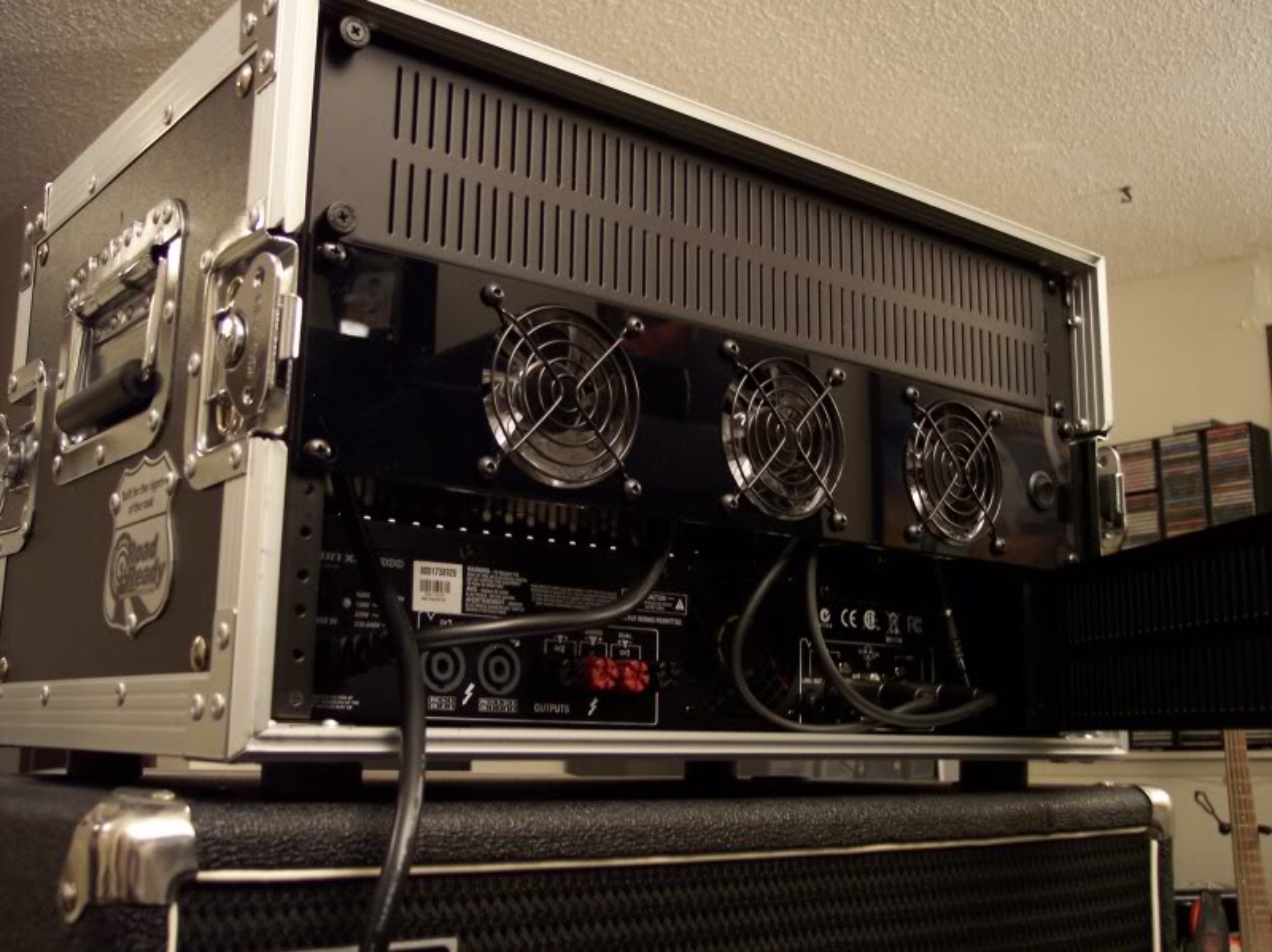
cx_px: 636
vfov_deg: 37.7
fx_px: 1396
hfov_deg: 49.0
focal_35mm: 38
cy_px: 476
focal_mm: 8
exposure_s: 1/8
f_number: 2.8
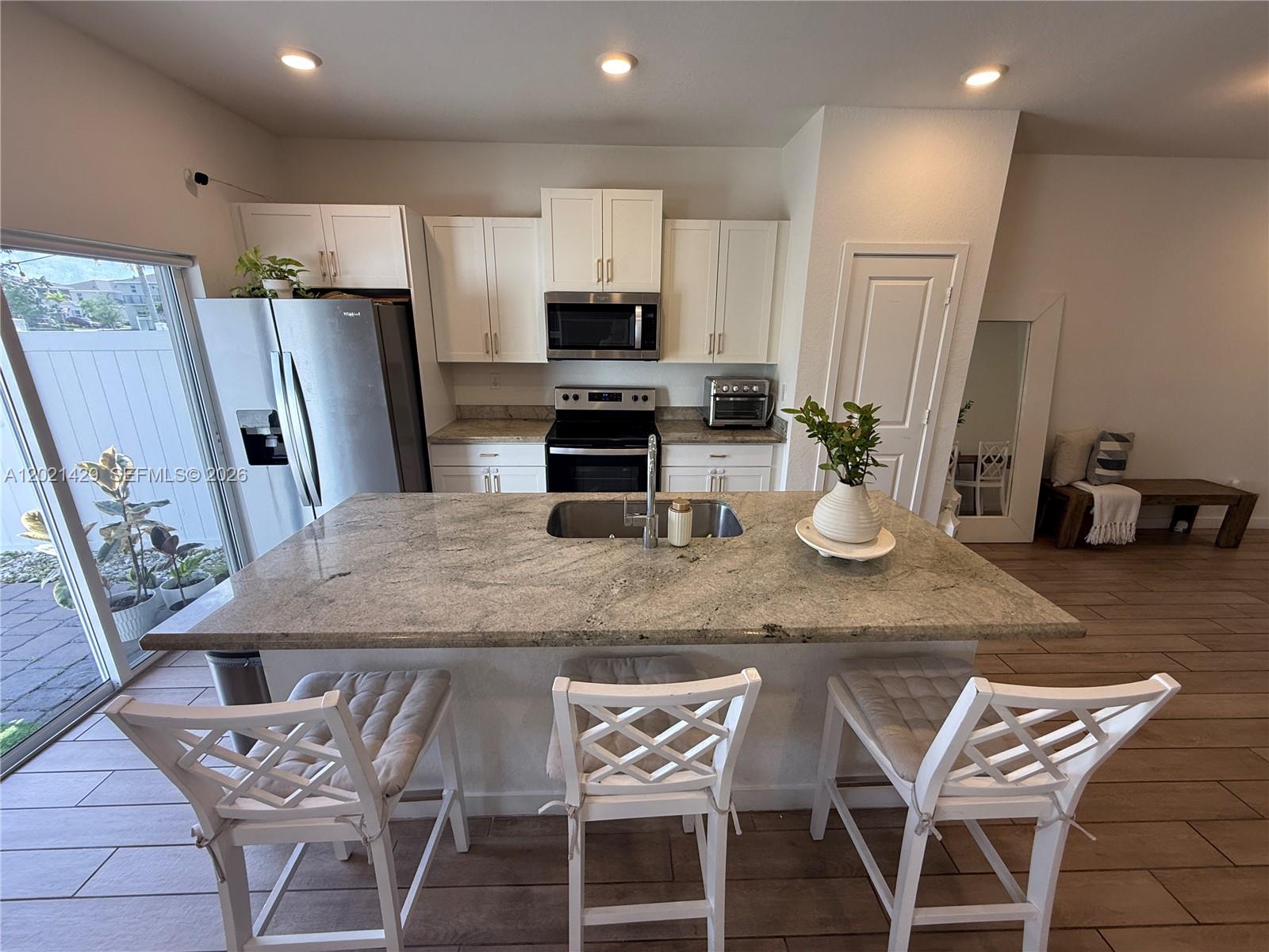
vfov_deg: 85.7
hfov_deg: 102.1
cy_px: 476
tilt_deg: -16.7
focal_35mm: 14
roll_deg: -0.3
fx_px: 513
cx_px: 634
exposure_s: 1/120
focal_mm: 2.22
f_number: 2.2
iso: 125
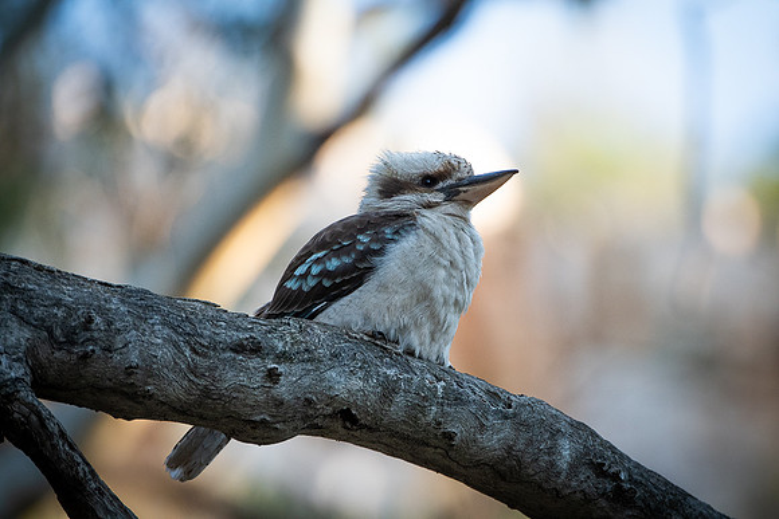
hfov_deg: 3.4
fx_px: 12986
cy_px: 260
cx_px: 390
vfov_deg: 2.3
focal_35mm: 600
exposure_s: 1/640
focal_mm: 400
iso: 1250
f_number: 5.6
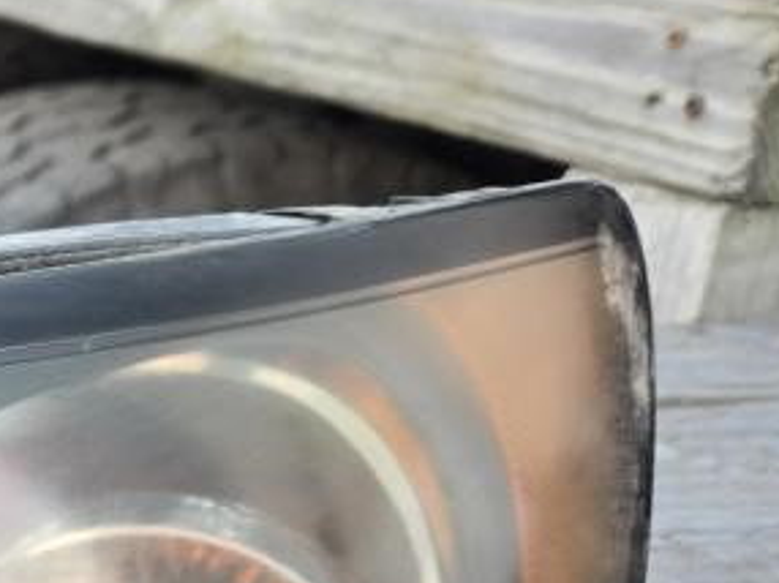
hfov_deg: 15.0
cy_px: 834
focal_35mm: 103
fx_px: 2316
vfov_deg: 13.6
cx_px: -844
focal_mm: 5.4
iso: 40
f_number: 1.8
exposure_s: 1/180
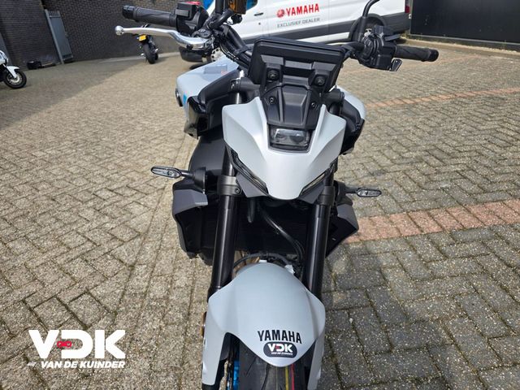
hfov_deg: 73.9
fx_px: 346
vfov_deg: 58.9
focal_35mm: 23
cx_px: 260
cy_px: 195
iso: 12
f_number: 1.7
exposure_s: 1/403
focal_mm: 6.3
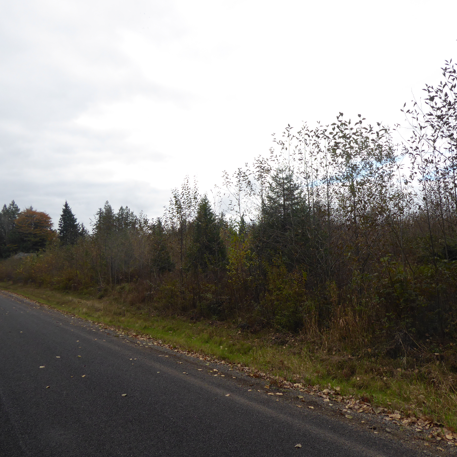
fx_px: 433
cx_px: 290
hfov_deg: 54.9
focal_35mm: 29
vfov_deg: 55.6
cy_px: 234
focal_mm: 4.3
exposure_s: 1/400
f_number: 3.3
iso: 80
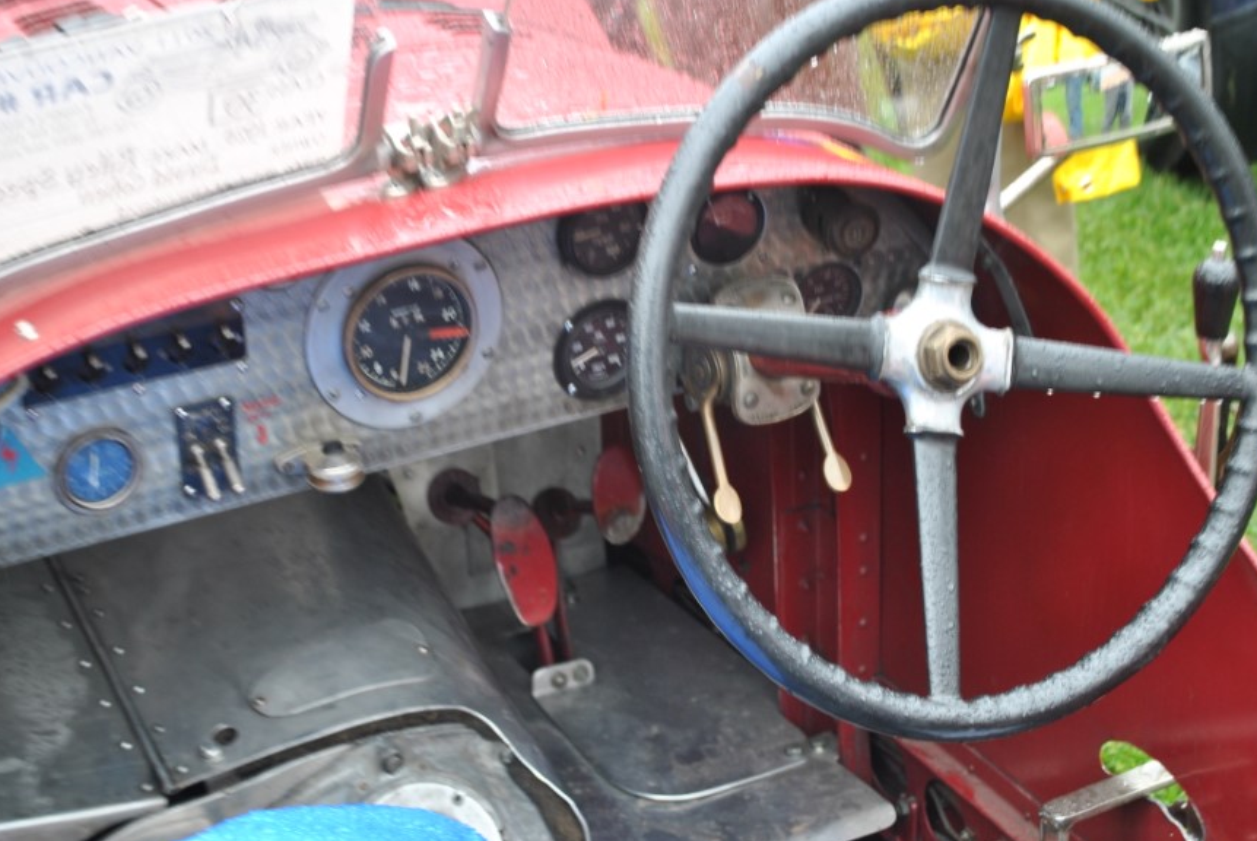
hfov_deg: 28.6
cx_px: 625
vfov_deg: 19.4
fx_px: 2465
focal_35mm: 71
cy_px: 412
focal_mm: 45
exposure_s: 1/60
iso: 200
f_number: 5.3
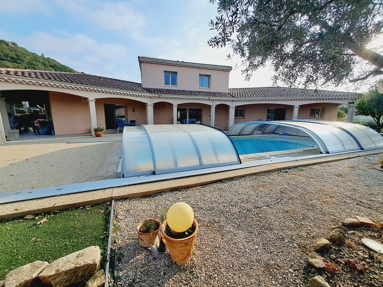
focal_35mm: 13
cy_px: 144
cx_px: 192
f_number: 2.2
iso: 40
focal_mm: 1.42
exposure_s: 1/2404
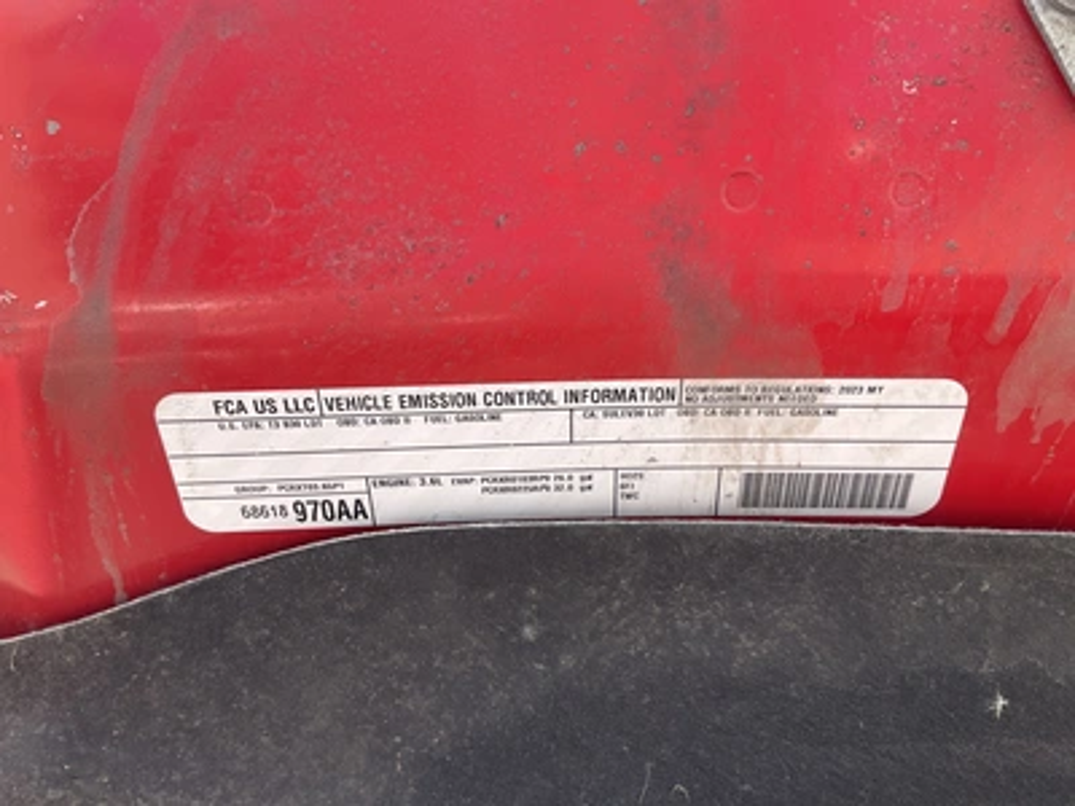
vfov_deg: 48.2
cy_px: 403
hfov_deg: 61.7
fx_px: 901
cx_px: 538
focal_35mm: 29
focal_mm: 3
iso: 20
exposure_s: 1/122
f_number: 1.8
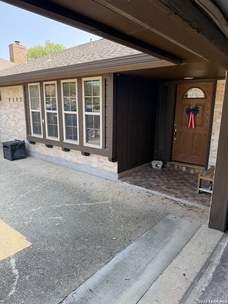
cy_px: 152
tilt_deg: -11.9
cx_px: 114
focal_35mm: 24
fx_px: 211
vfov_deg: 71.6
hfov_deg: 56.8
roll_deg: -0.5
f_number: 1.78
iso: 80
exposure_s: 1/459
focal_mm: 6.76
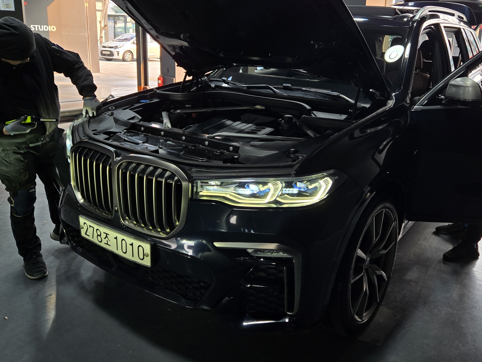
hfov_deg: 56.4
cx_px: 287
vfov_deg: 43.7
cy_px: 132
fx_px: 446
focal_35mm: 32
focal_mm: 5.4
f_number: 1.8
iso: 64
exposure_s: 1/120
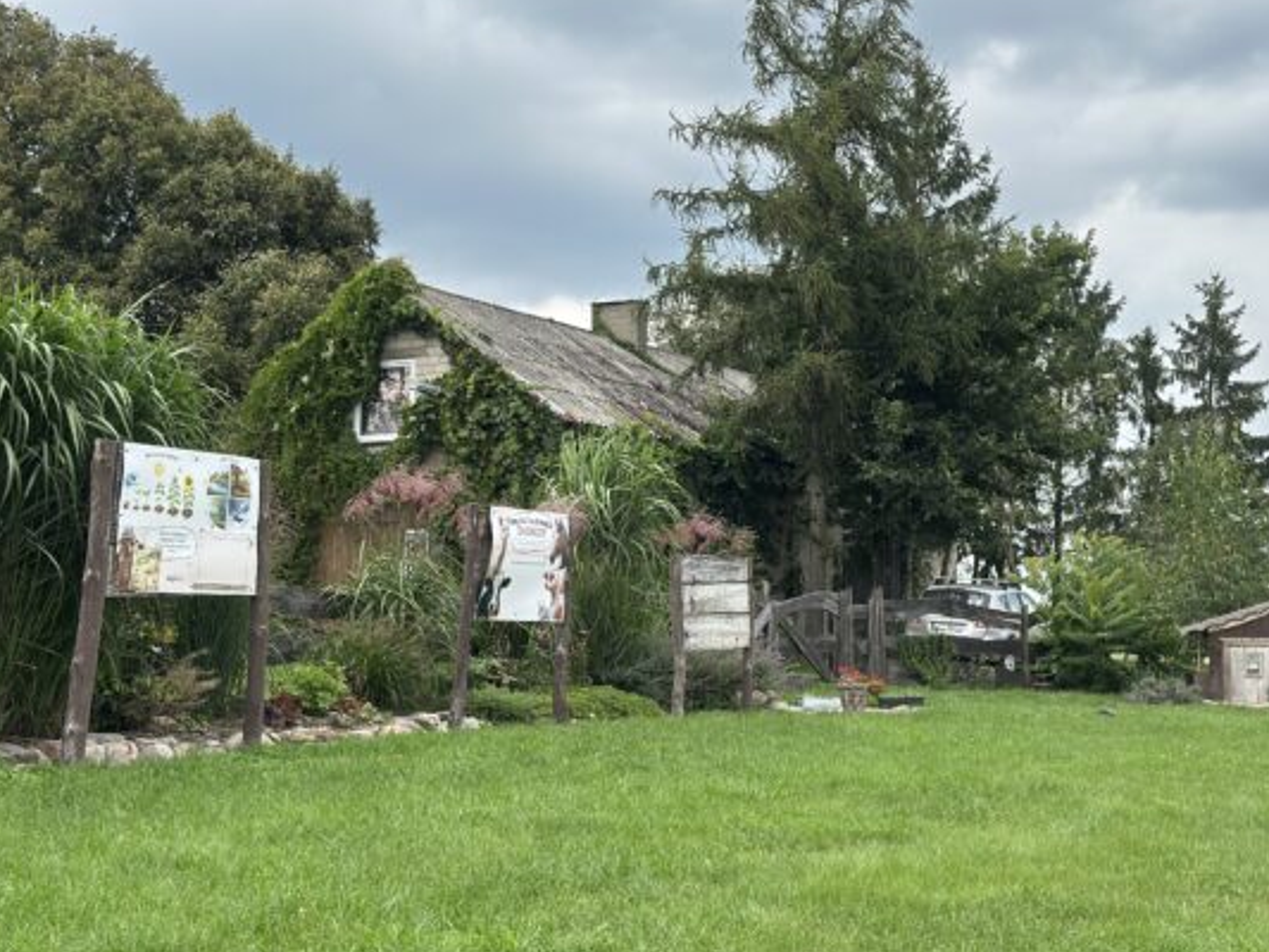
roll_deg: +0.1
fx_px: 1980
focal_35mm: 54
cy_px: 431
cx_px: 698
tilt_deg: +6.3
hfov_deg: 35.5
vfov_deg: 27.0
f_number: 1.78
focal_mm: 6.86
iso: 80
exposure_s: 1/1212
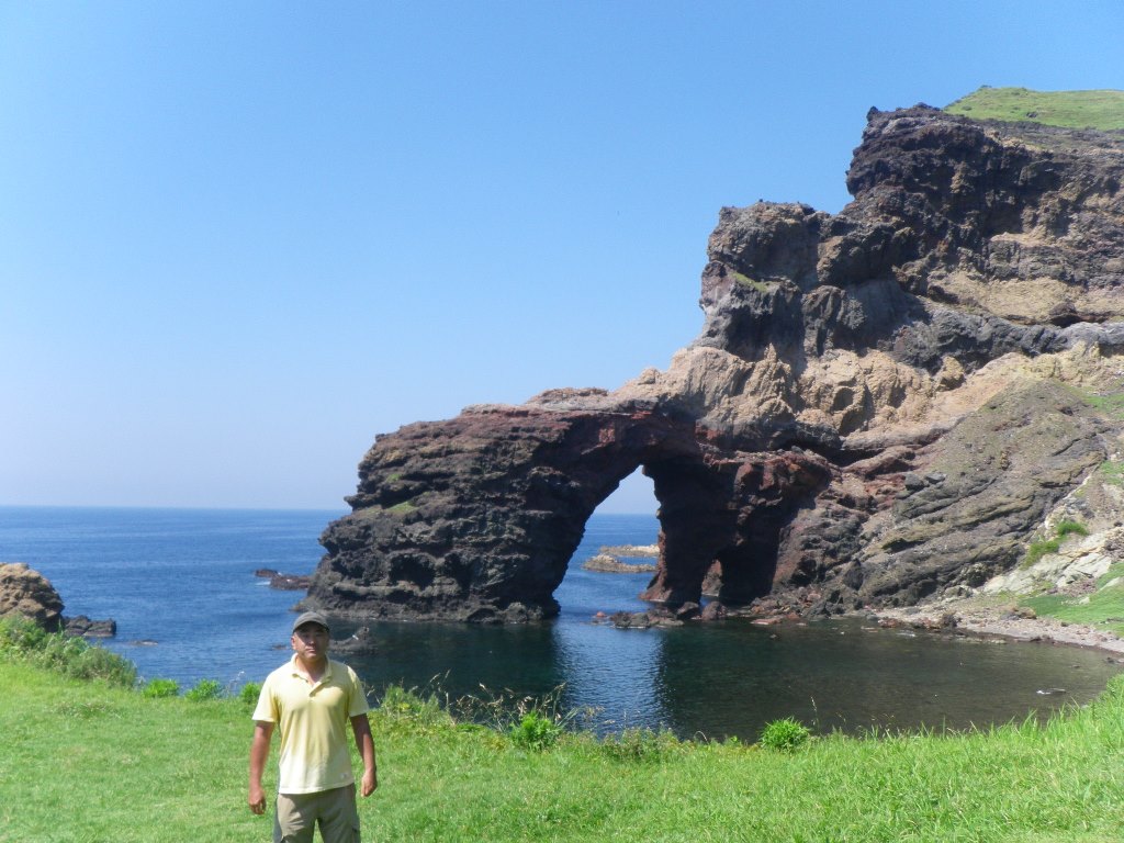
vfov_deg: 40.7
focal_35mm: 35
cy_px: 422
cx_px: 562
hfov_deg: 52.6
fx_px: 1136
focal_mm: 6.2
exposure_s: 1/160
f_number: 6.3
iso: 64
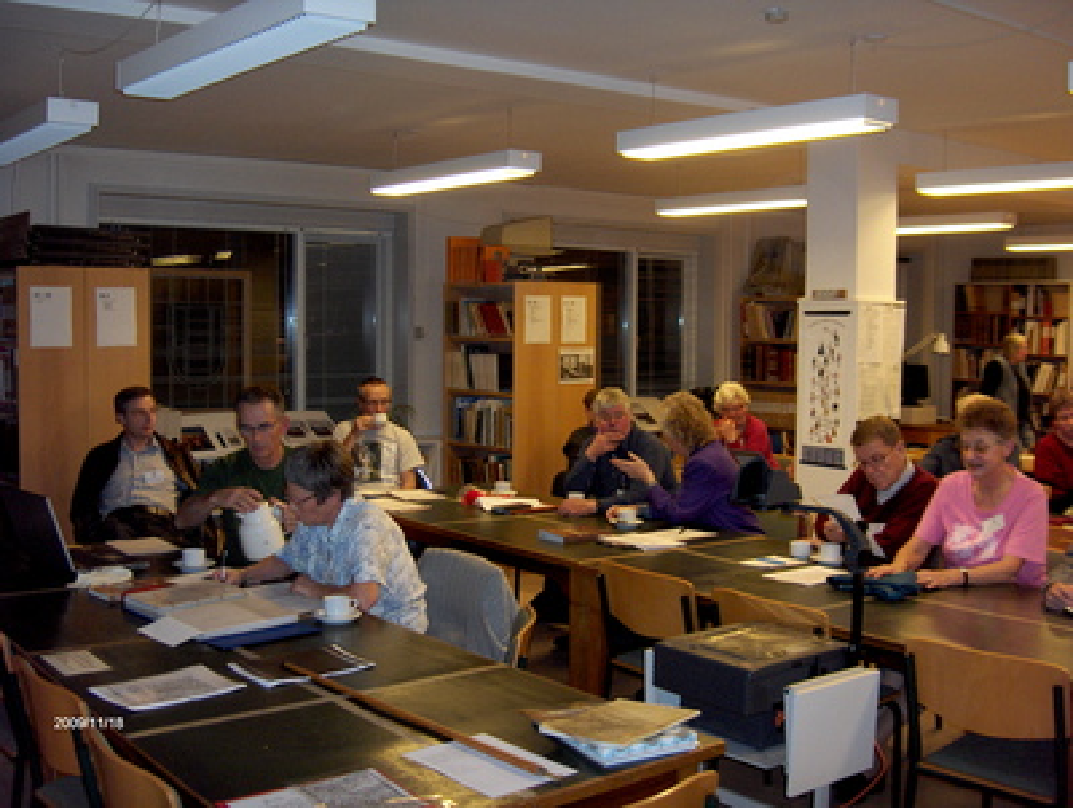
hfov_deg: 47.8
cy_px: 404
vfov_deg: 36.9
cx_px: 536
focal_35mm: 39
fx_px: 1210
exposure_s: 1/60
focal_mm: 8
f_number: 2.8
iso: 100
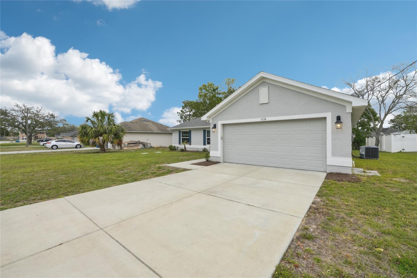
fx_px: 174
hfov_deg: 100.4
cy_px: 139
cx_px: 208
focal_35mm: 15
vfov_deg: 77.3
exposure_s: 1/400
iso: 400
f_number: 8
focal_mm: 10
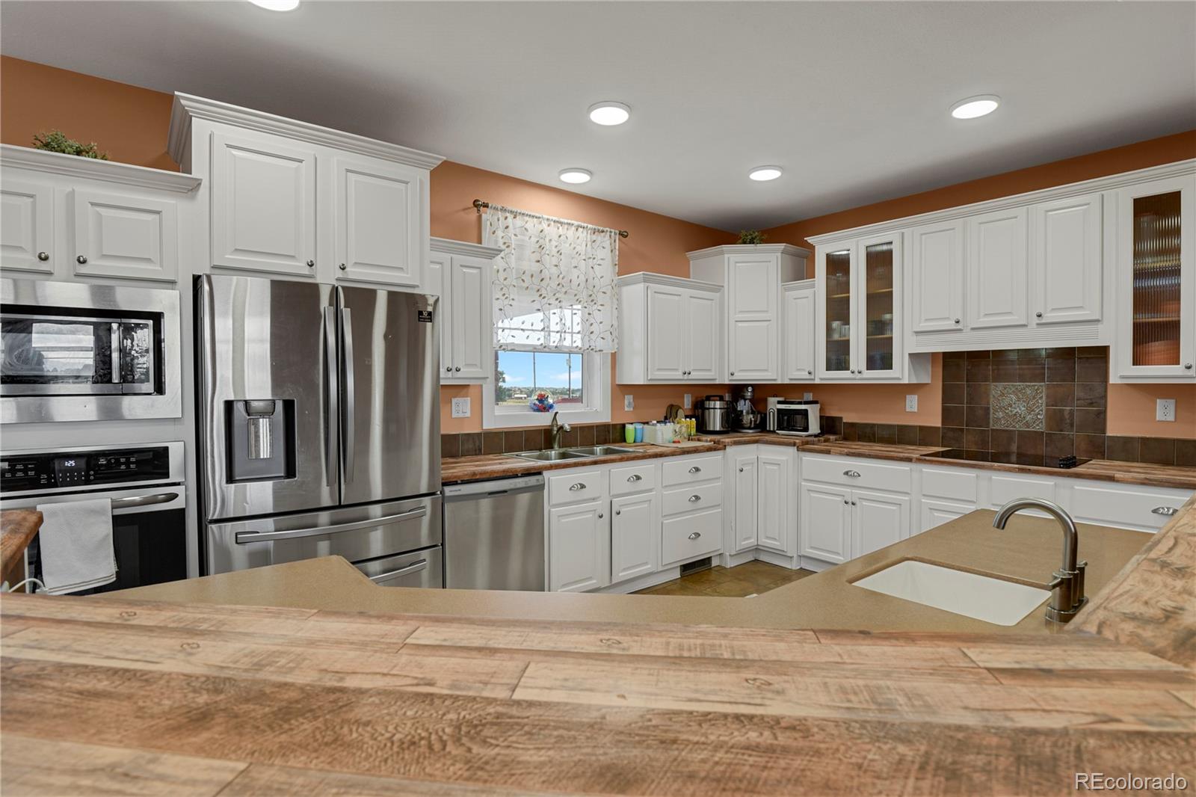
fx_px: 565
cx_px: 598
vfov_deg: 70.4
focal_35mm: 17
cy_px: 398
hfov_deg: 93.3
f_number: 8
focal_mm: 17
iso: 2000
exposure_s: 1/20
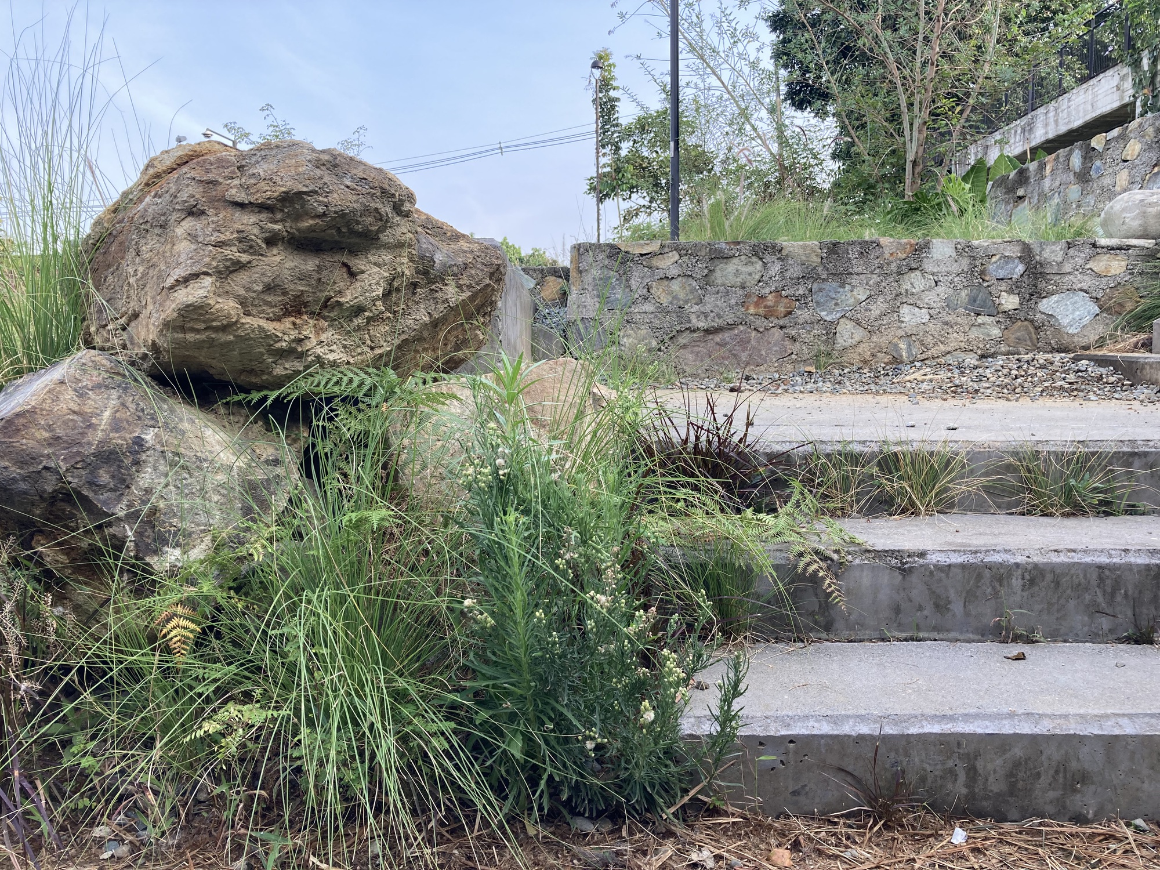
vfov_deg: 49.7
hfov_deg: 63.4
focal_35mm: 28
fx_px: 938
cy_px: 435
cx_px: 580
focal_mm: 3.99
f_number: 1.8
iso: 20
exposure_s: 1/121
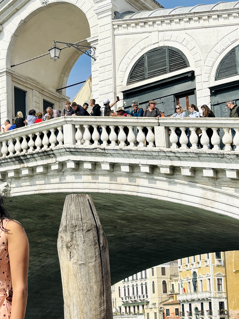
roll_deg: +1.1
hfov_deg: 19.8
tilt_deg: +10.0
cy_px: 209
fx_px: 654
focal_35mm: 71
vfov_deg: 27.3
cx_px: -23
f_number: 1.6
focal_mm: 5.96
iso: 50
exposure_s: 1/3413
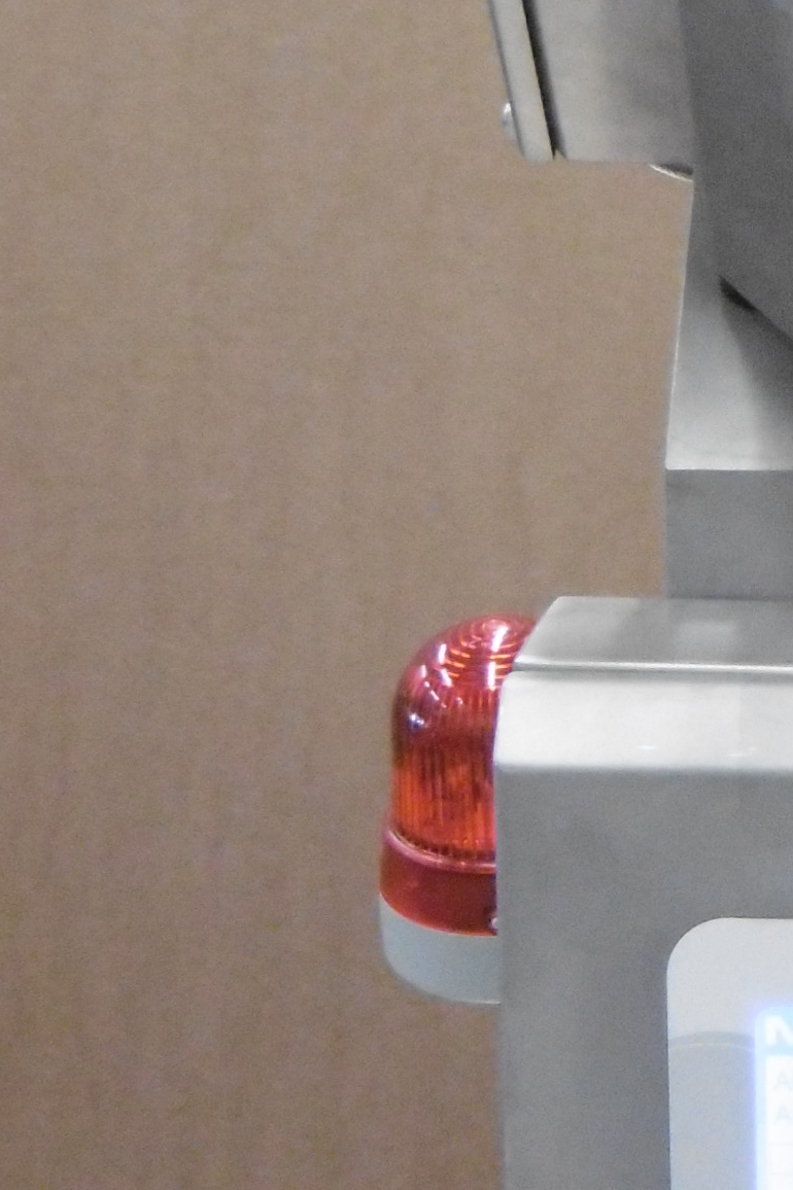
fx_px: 3108
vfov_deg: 21.7
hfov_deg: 13.8
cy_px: 671
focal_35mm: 94
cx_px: 1140
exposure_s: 1/25
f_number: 3.5
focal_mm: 5.8
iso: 800
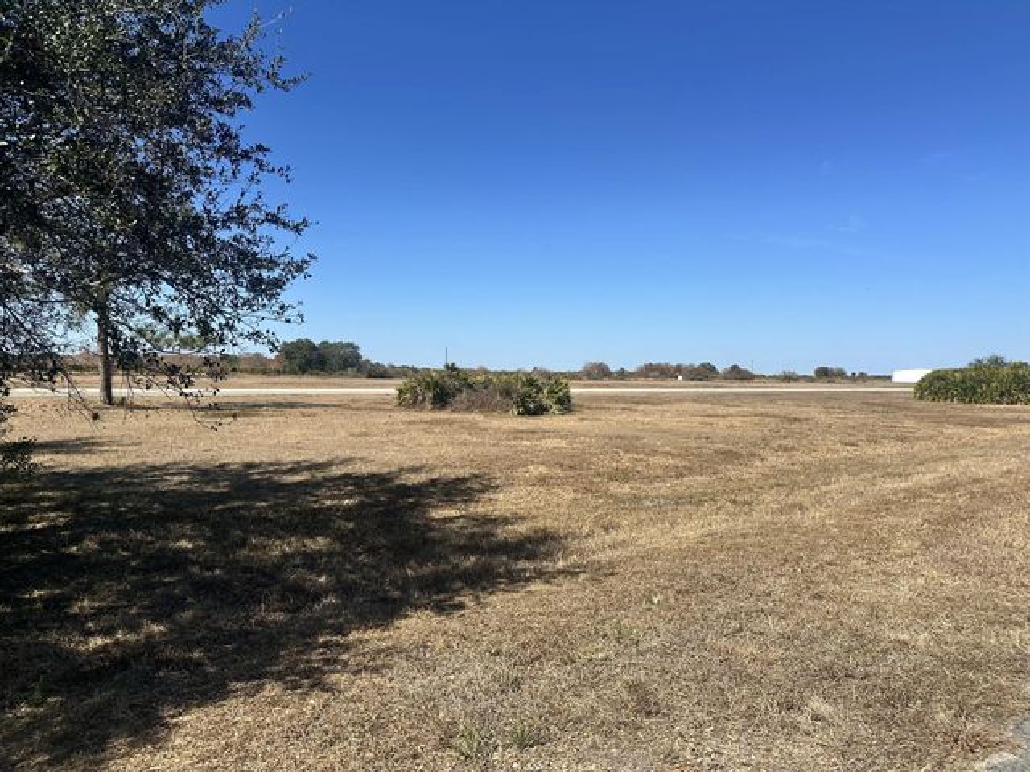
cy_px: 386
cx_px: 515
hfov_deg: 71.6
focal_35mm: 24
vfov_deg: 56.8
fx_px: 714
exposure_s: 1/5525
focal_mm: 6.86
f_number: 1.78
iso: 80
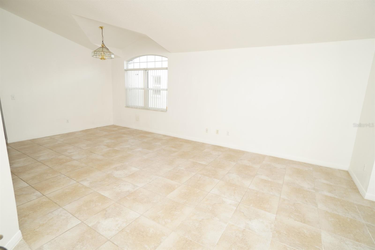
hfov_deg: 90.0
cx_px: 188
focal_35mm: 18
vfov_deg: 67.5
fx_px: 188
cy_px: 125
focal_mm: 12
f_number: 4
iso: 100
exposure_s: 1/60
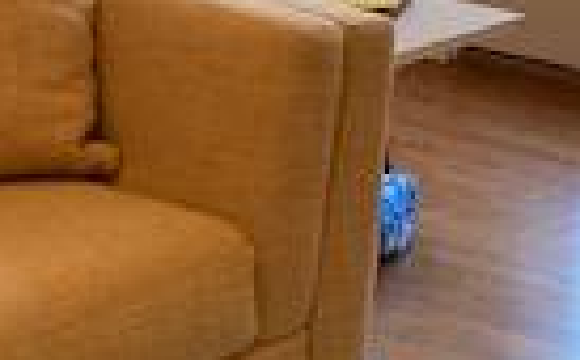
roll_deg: -1.9
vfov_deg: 9.0
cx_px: 1067
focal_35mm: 139
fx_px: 2193
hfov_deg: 13.4
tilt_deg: -6.4
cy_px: -275
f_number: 1.8
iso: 64
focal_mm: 3.99
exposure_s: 1/60
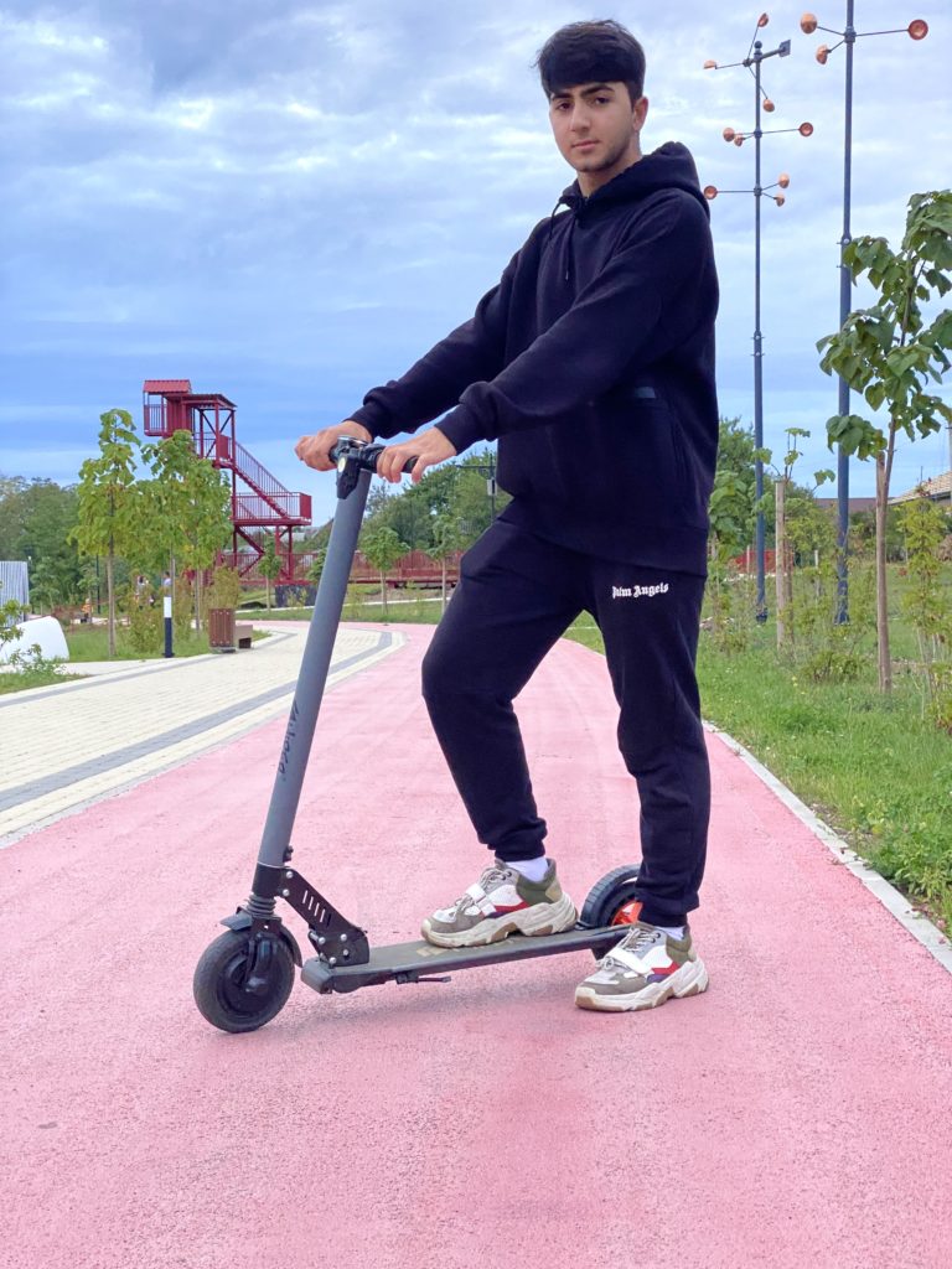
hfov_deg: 28.0
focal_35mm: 52
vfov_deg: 36.8
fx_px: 1907
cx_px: 476
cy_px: 634
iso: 125
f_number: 2
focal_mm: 6
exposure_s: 1/121
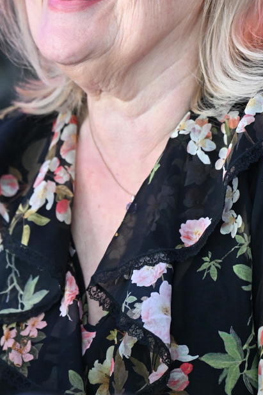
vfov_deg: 4.1
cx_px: 190
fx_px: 5519
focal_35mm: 504
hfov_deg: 2.7
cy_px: 74
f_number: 2.8
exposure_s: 1/320
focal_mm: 200
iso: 2000
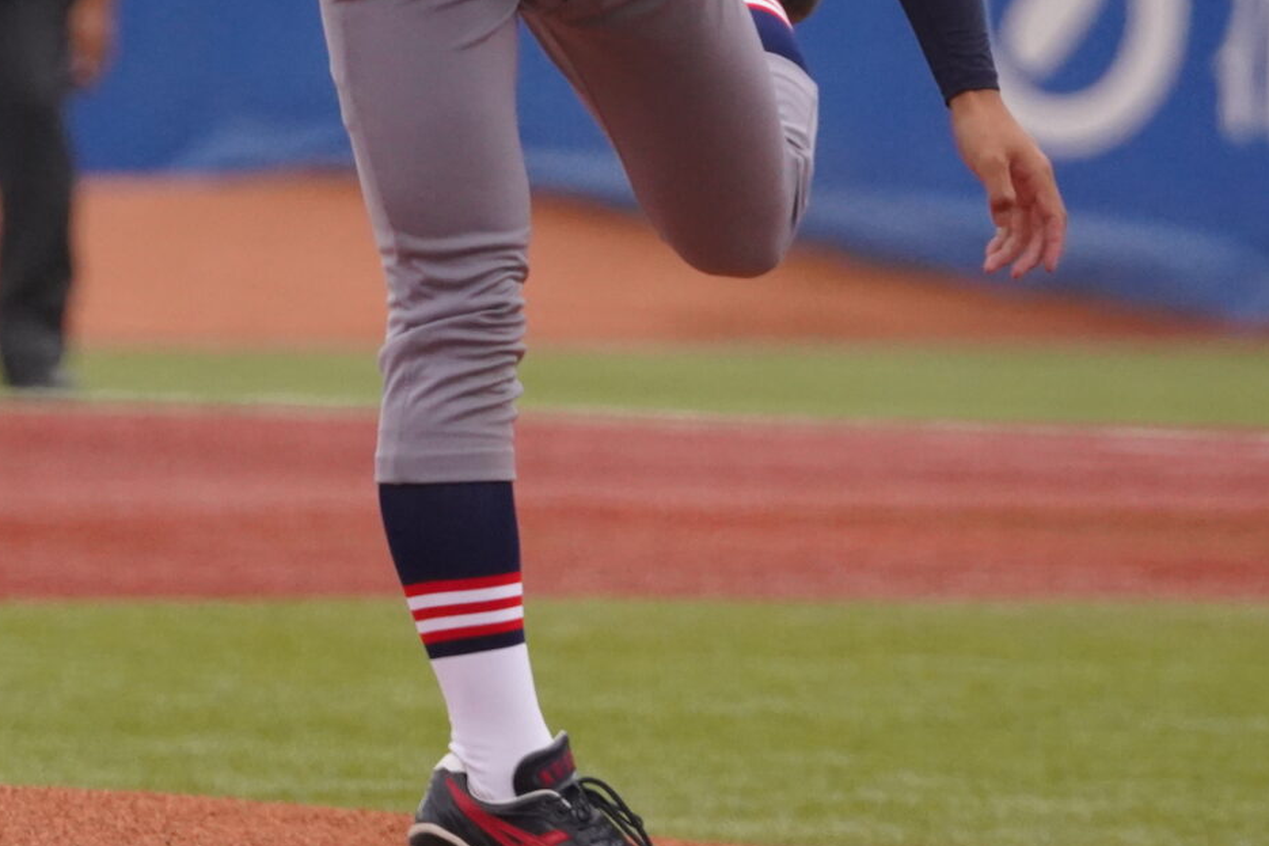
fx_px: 36164
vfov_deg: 1.3
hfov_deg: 2.0
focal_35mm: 1026
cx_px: 611
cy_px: -51
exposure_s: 1/8000
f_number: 6.3
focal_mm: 374.8
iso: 5000
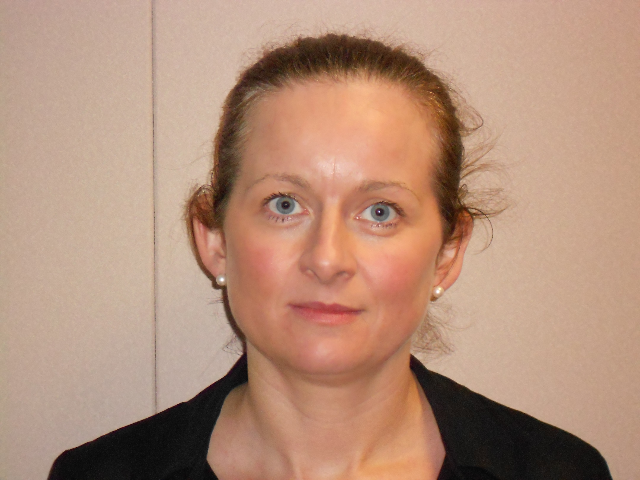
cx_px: 320
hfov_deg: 15.2
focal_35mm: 130
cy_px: 240
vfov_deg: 11.4
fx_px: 2404
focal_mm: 23
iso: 640
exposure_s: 1/60
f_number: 6.5
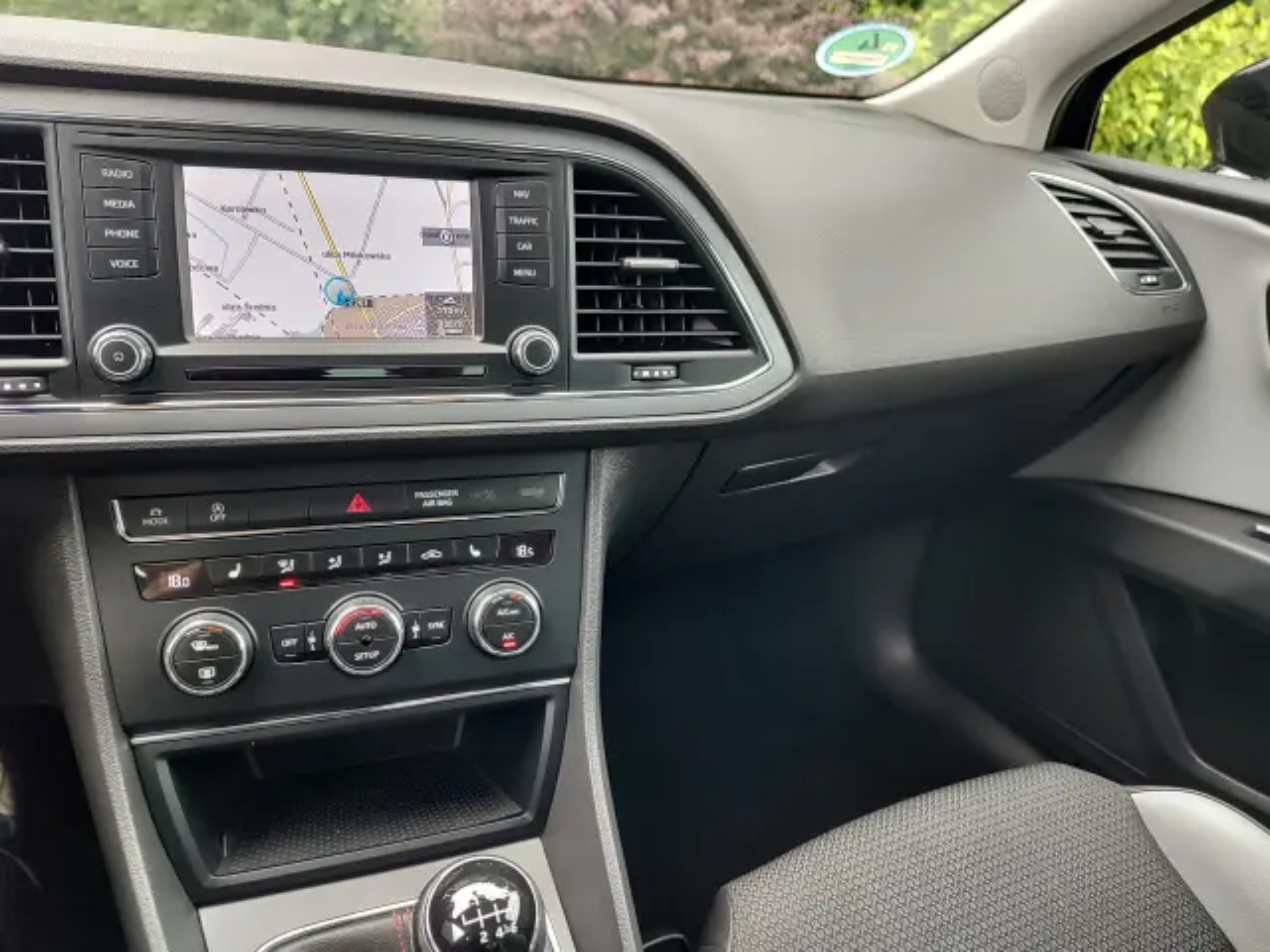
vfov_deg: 58.9
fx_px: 844
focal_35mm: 23
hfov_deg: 73.9
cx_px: 635
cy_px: 476
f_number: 1.8
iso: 156
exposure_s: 1/100
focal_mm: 5.56
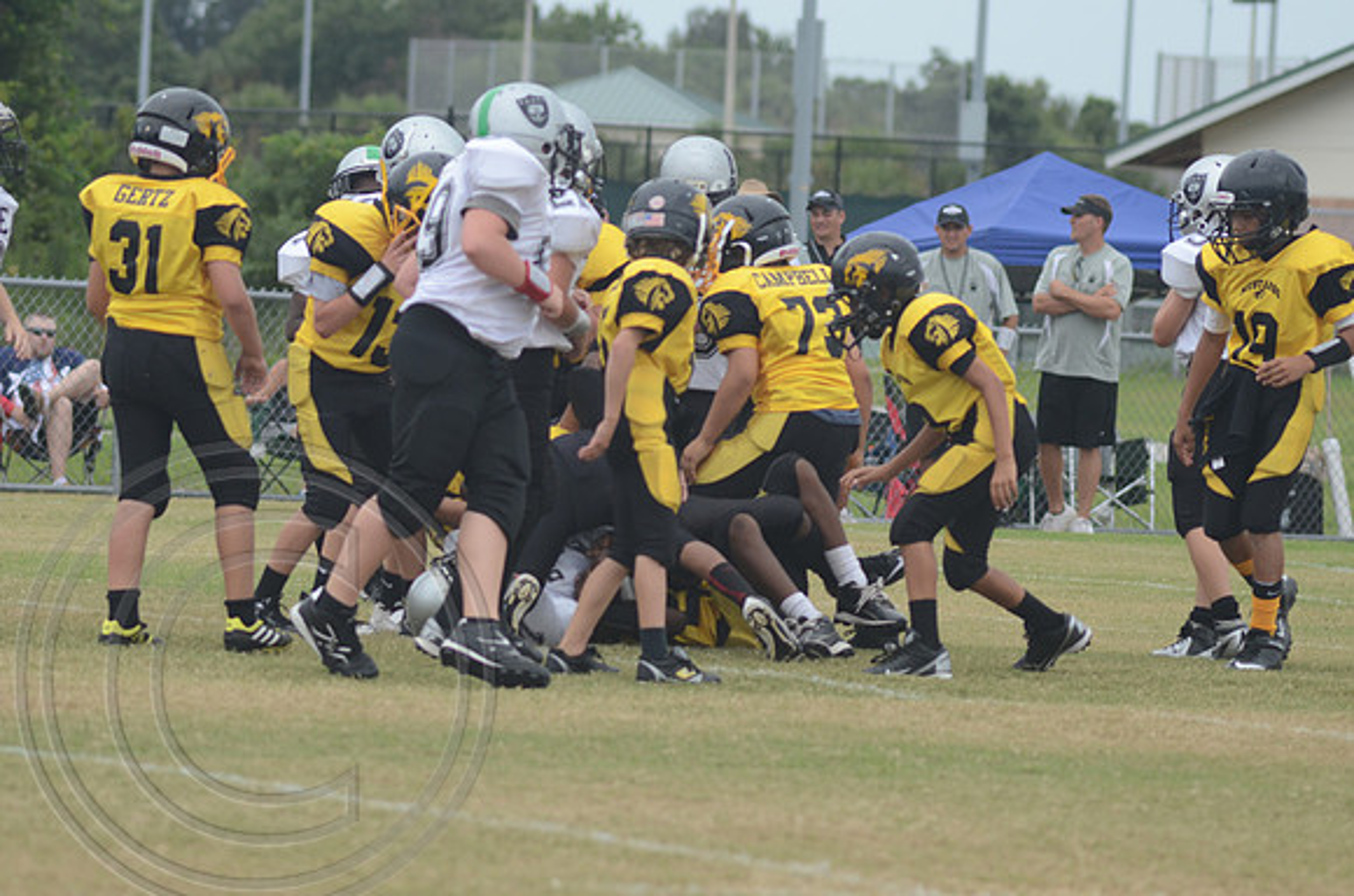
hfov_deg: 6.9
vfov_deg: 4.6
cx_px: 677
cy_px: 448
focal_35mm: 300
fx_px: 11259
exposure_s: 1/800
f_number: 6.3
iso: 400
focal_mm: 200
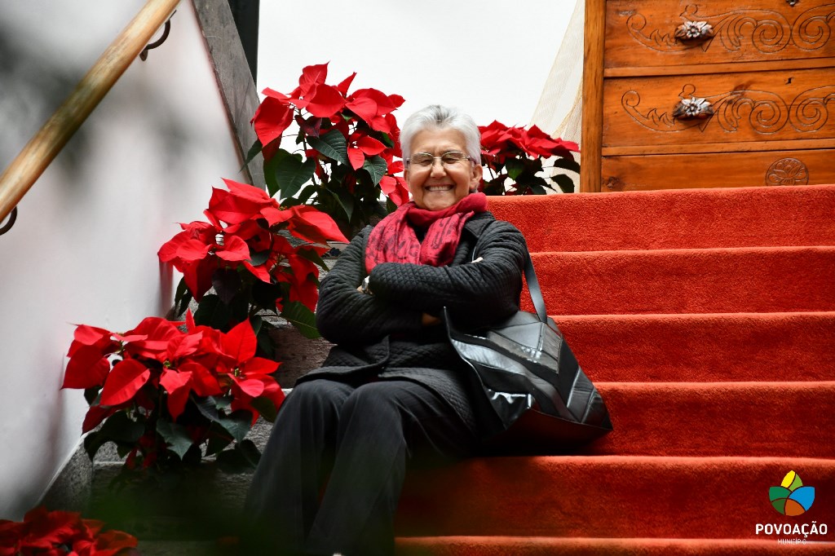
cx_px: 418
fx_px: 3640
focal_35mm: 157
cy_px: 278
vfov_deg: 8.7
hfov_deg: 13.1
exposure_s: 1/250
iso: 1400
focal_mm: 105
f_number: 5.6
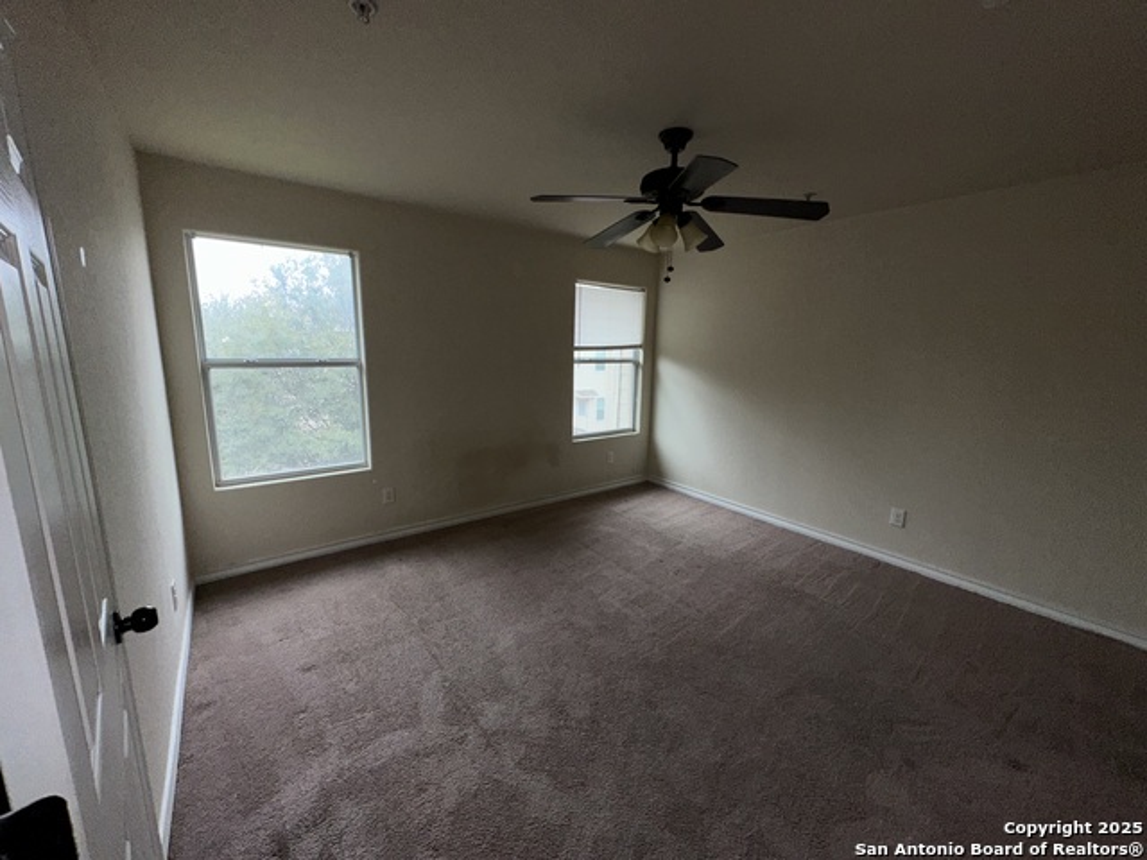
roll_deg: -1.0
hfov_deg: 102.1
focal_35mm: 14
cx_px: 574
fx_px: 464
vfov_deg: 85.7
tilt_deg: -10.6
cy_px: 430
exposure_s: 1/122
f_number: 2.2
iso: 32
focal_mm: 2.22
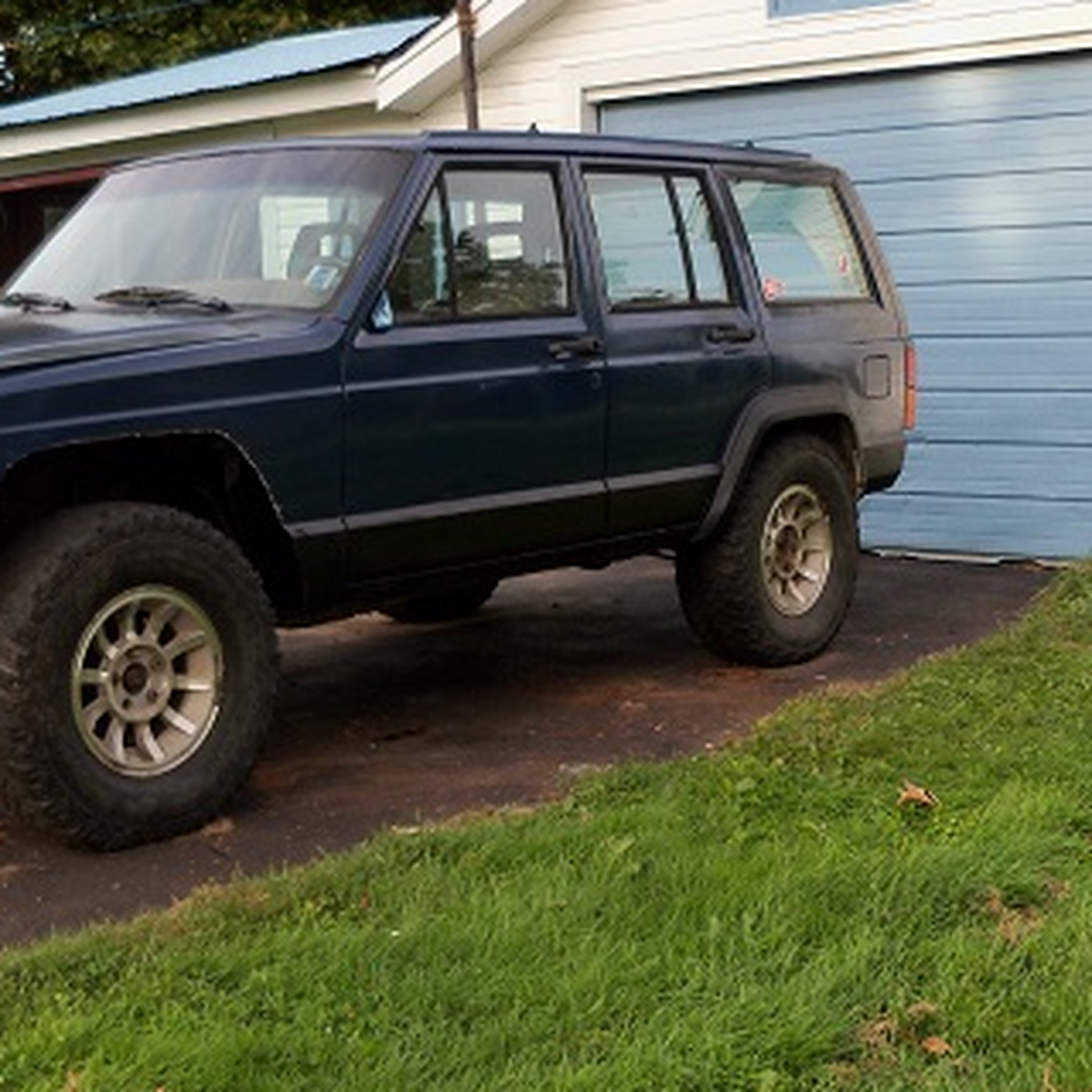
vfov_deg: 32.2
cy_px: 626
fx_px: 1892
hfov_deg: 32.1
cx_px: 450
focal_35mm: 53
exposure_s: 1/160
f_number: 3.5
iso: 80
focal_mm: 6.2
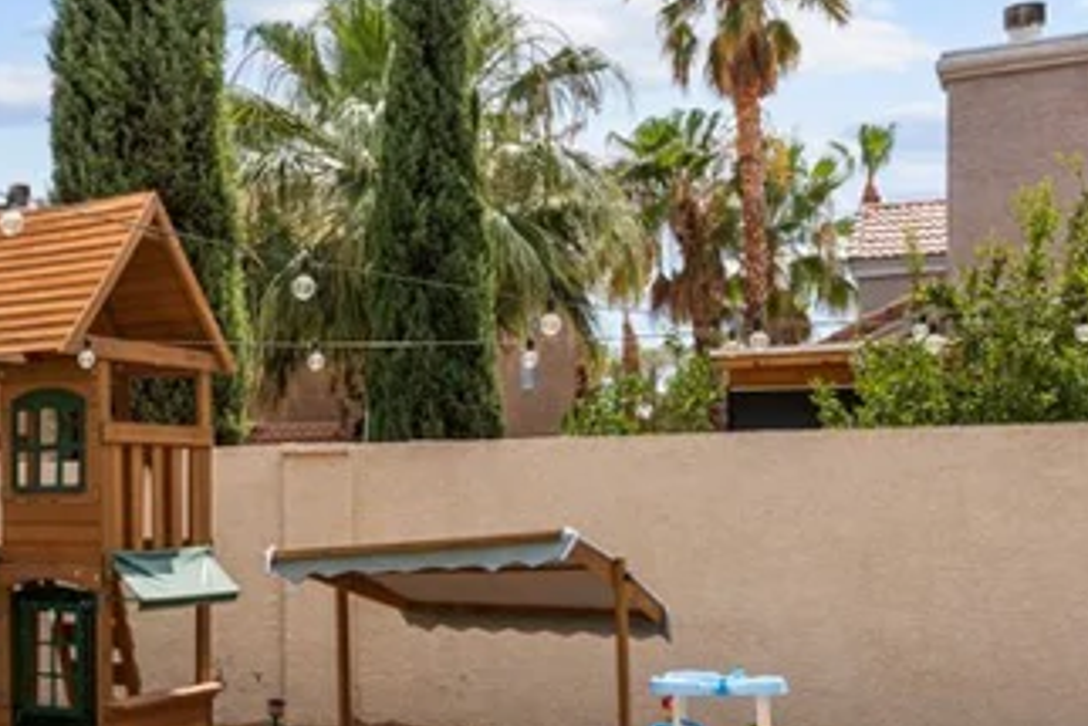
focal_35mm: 54
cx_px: 34
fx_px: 1633
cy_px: 539
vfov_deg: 24.8
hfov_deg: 34.0
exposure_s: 1/8000
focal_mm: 17
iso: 400
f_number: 8
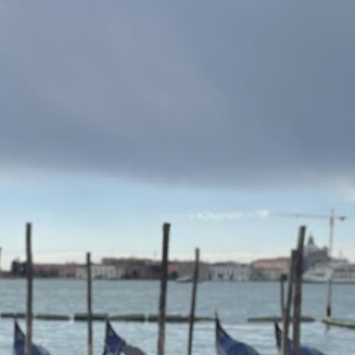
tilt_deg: -4.0
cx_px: -50
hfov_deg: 22.4
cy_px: 337
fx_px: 835
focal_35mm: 72
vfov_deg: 23.2
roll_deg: -0.3
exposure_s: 1/5814
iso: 50
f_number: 1.6
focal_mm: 4.2
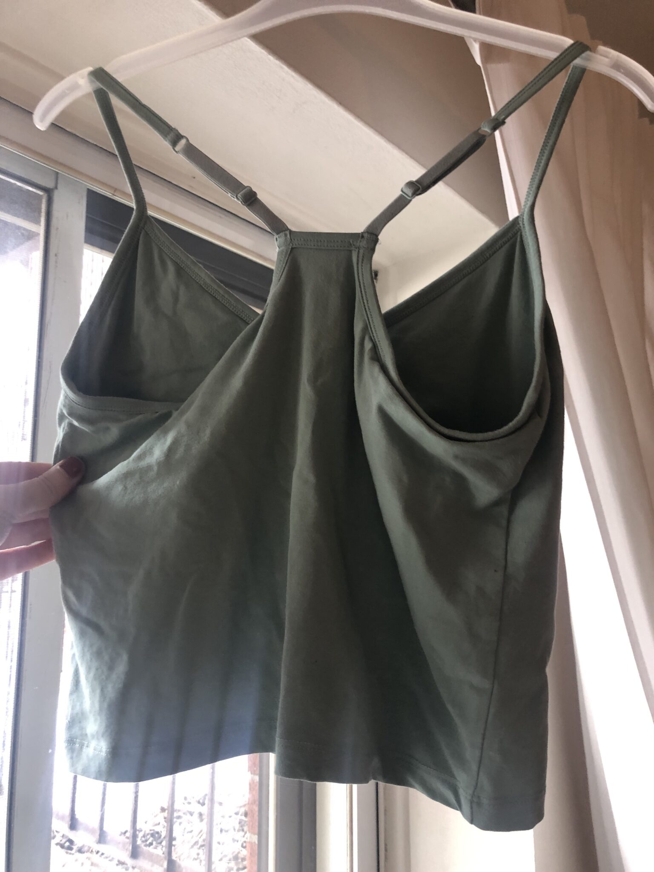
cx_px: 327
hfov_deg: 49.7
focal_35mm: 28
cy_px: 436
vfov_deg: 63.4
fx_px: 705
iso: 50
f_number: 1.8
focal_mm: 3.99
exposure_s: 1/15
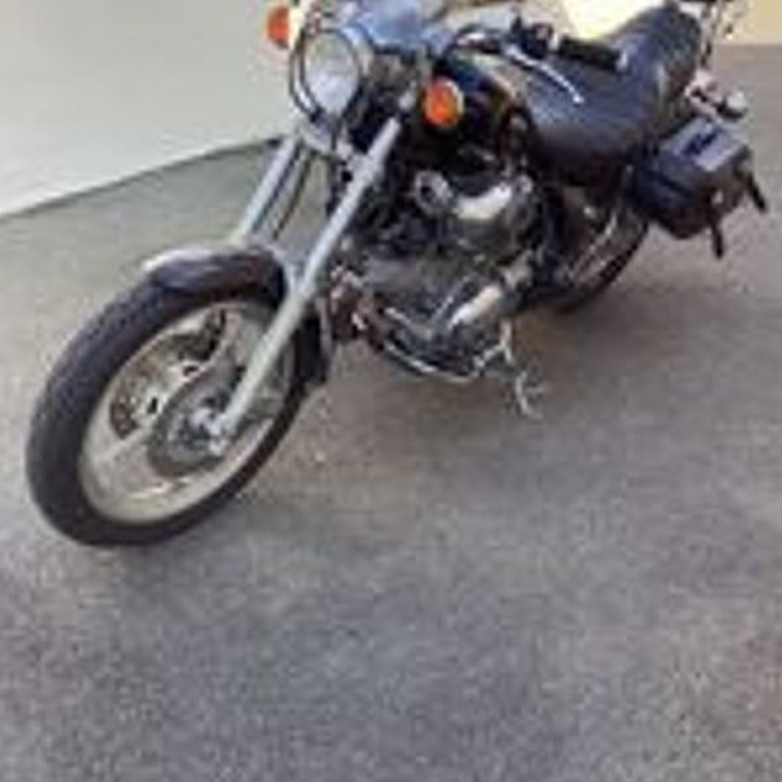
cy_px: 313
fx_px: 946
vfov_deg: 44.7
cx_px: 389
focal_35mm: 37
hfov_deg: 44.9
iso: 25
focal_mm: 3.3
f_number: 2.4
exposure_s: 1/242
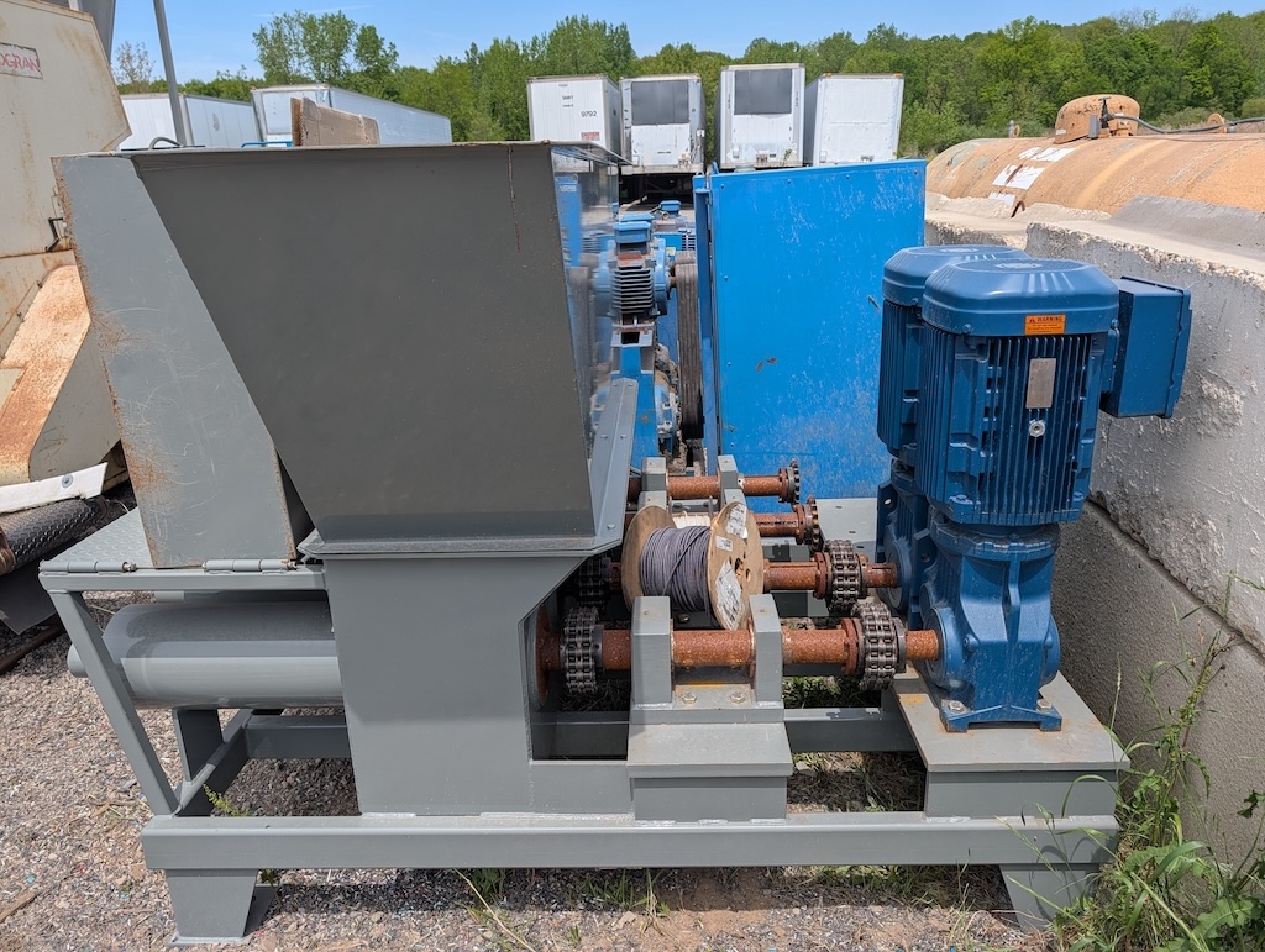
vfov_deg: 56.9
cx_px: 632
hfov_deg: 71.5
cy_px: 476
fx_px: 878
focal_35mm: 24
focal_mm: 6.9
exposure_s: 1/1066
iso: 21
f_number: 1.68
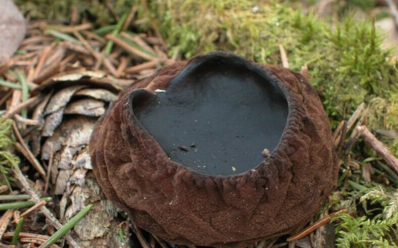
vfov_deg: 14.3
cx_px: 199
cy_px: 147
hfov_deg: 22.8
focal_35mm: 91
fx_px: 987
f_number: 7.6
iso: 200
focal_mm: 21.4
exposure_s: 1/6
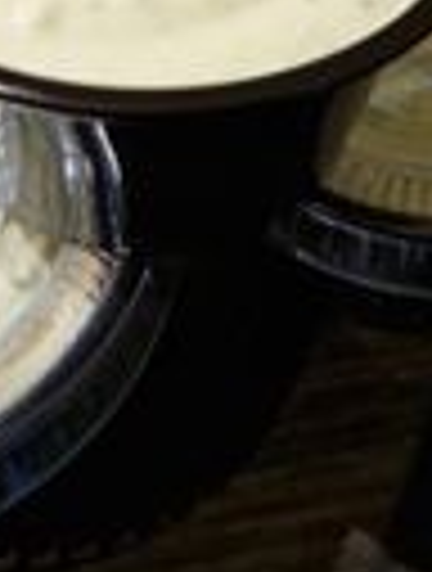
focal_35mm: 77
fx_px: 1275
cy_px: -104
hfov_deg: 19.2
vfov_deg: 23.3
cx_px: 225
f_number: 1.8
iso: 640
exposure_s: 1/50
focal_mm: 5.4
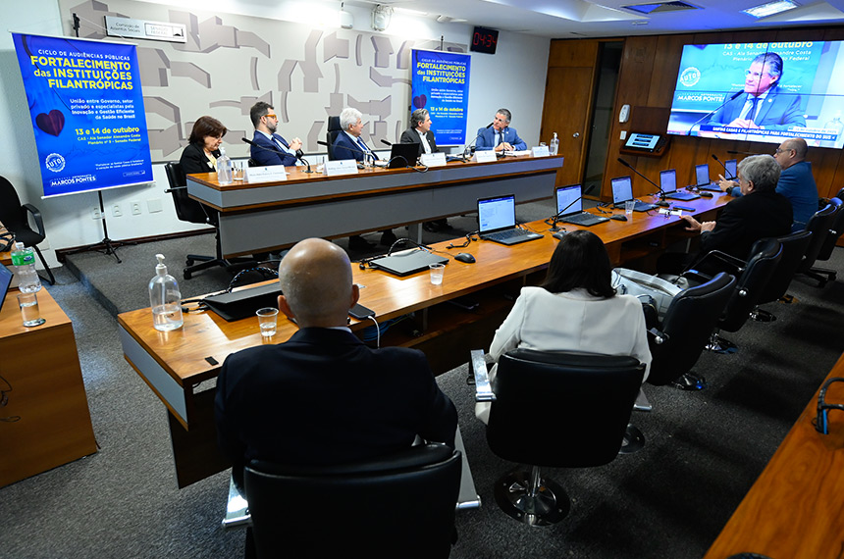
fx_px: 515
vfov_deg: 57.0
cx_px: 422
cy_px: 280
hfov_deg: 78.7
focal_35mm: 22
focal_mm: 15
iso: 1600
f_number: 2.8
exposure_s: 1/160
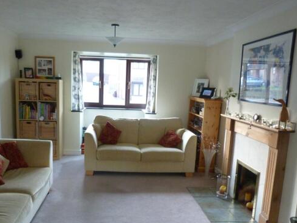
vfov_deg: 46.6
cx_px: 128
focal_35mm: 30
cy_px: 130
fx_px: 257
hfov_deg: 59.8
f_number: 2.8
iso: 400
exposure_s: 1/15
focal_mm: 4.5
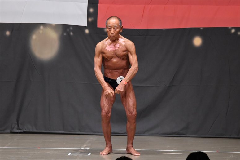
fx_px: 1699
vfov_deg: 5.4
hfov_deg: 8.1
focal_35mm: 255
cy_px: 80
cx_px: 120
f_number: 5.6
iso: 6400
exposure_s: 1/400
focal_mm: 170
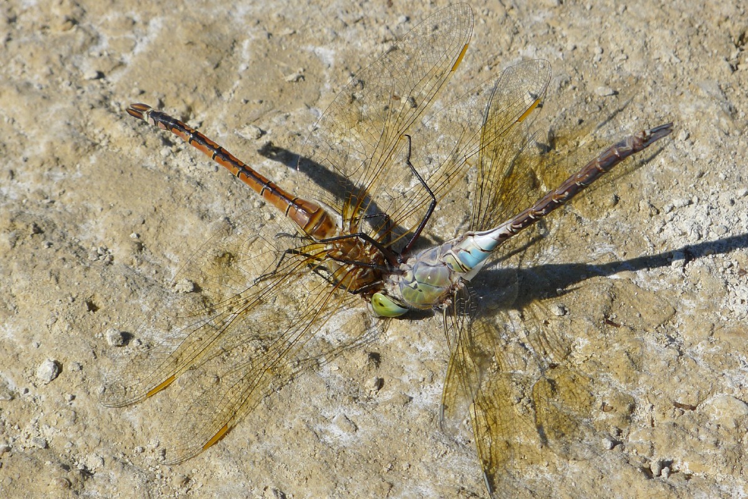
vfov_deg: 11.4
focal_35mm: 120
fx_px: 2494
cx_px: 374
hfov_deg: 17.1
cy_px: 250
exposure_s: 1/800
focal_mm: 19.2
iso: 80
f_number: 4.5
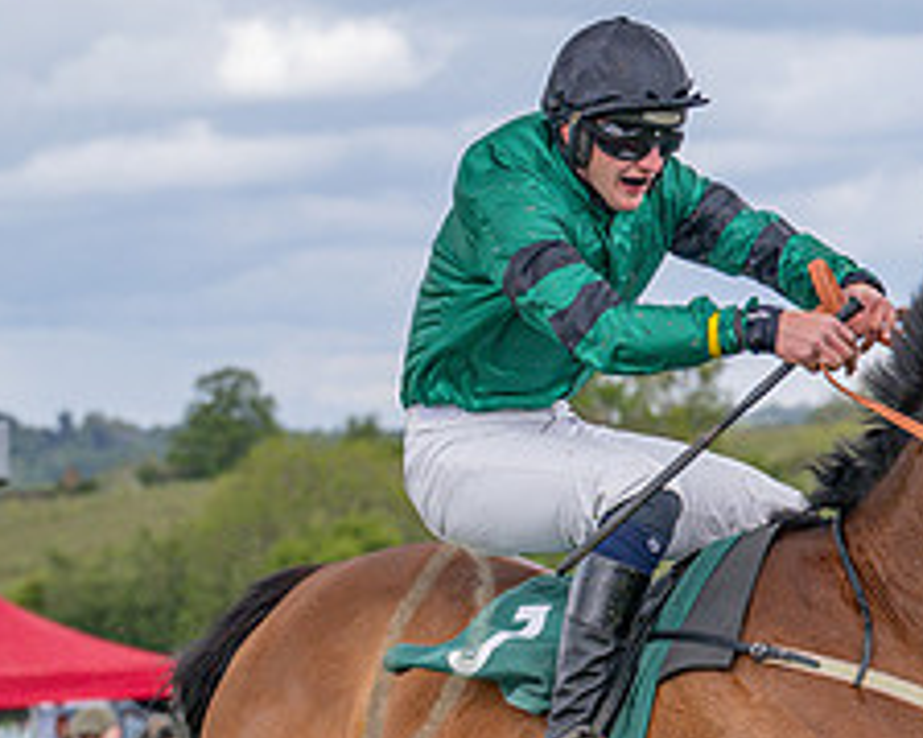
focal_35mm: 236
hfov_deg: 8.2
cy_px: 1001
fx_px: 6444
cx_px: 661
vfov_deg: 6.5
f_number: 4
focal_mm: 70
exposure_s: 1/1600
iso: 400
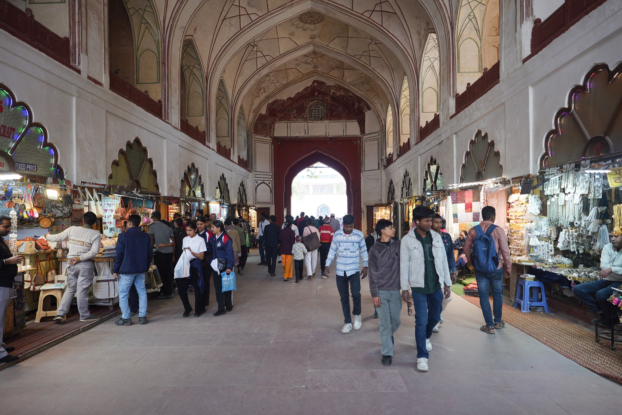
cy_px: 208
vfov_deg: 53.1
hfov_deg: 73.7
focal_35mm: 24
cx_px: 311
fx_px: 415
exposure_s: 1/100
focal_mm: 24
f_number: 2.8
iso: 100
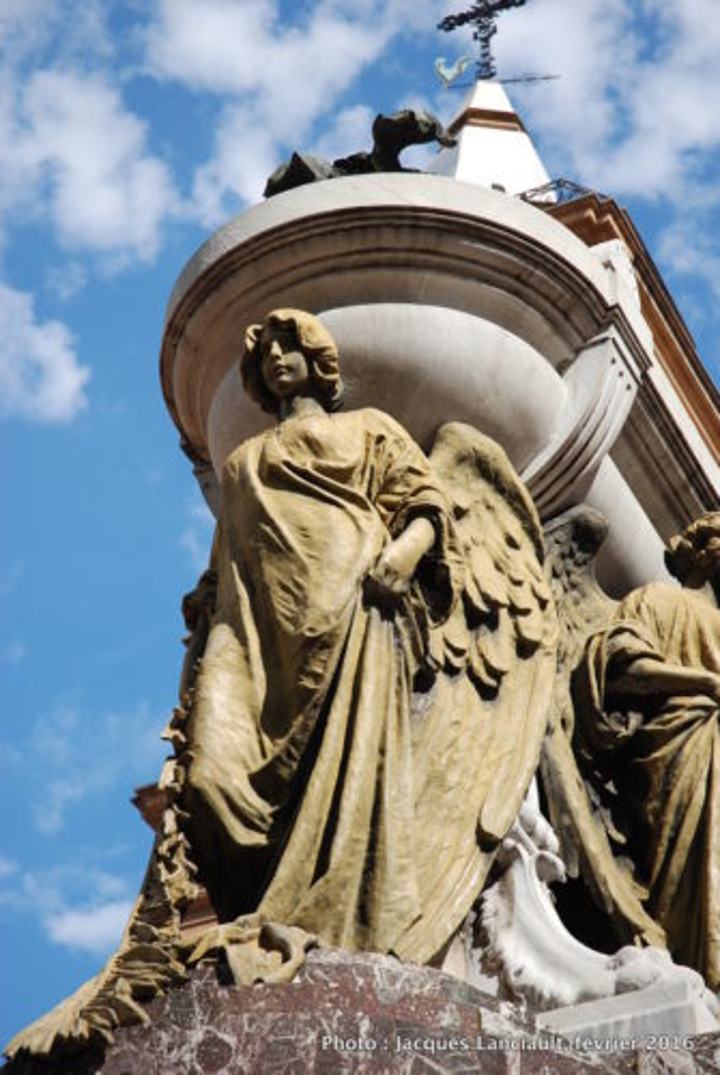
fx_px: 2690
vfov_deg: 22.6
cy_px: 538
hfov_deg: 15.2
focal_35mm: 90
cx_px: 360
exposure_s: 1/400
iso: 100
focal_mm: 60
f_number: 5
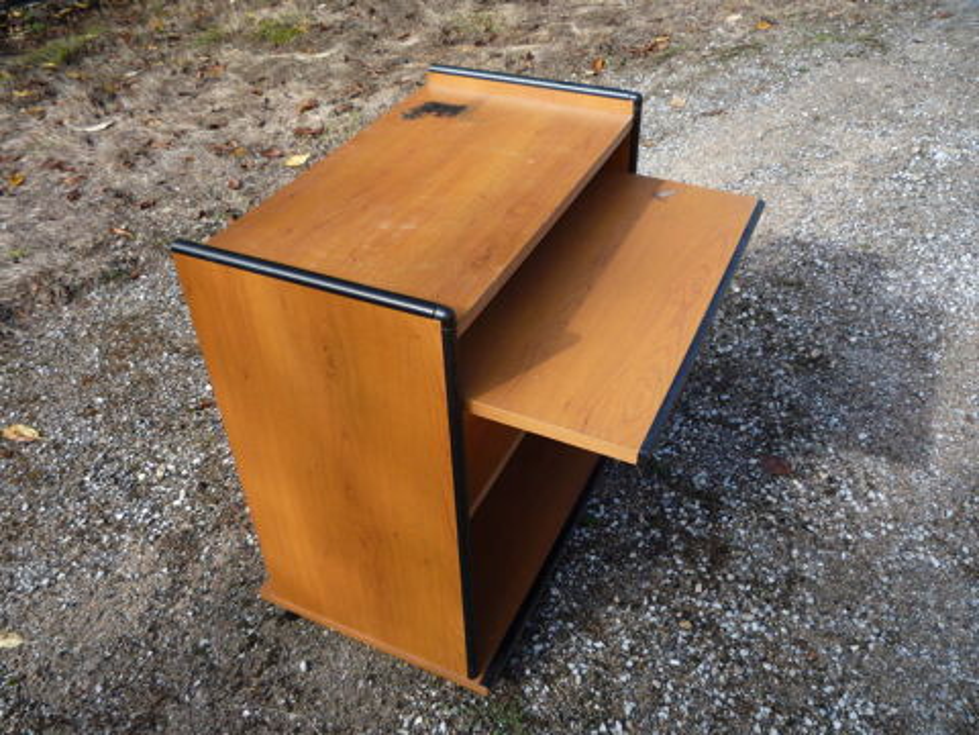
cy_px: 368
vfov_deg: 46.8
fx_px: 848
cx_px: 490
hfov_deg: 60.0
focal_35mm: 30
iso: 100
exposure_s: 1/200
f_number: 4
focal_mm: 5.2
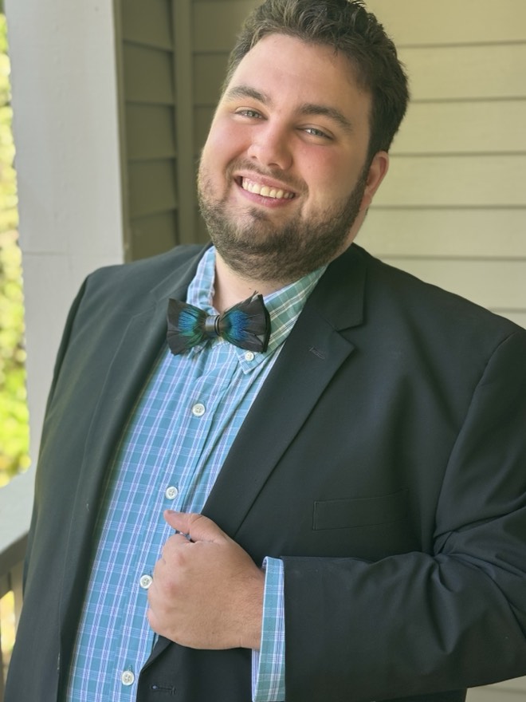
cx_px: 263
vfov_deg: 39.7
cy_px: 351
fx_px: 972
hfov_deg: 30.3
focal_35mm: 48
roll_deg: +0.6
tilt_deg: -12.2
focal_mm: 6.76
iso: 64
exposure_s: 1/121
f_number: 1.78
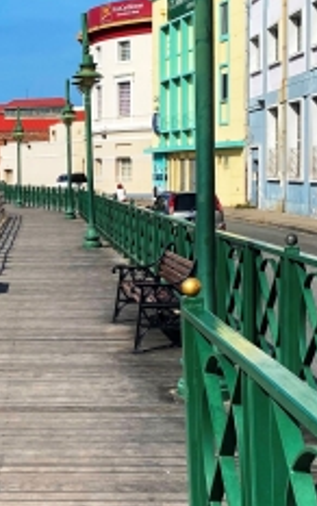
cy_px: 298
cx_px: 15
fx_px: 980
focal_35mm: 71
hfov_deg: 18.0
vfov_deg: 28.9
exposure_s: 1/3861
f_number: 1.8
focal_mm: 4.25
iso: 32
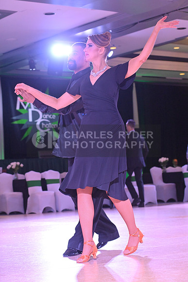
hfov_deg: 15.2
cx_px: 94
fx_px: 705
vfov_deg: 22.6
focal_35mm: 90
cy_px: 141
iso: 5000
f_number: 5.6
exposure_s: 1/400
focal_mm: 90
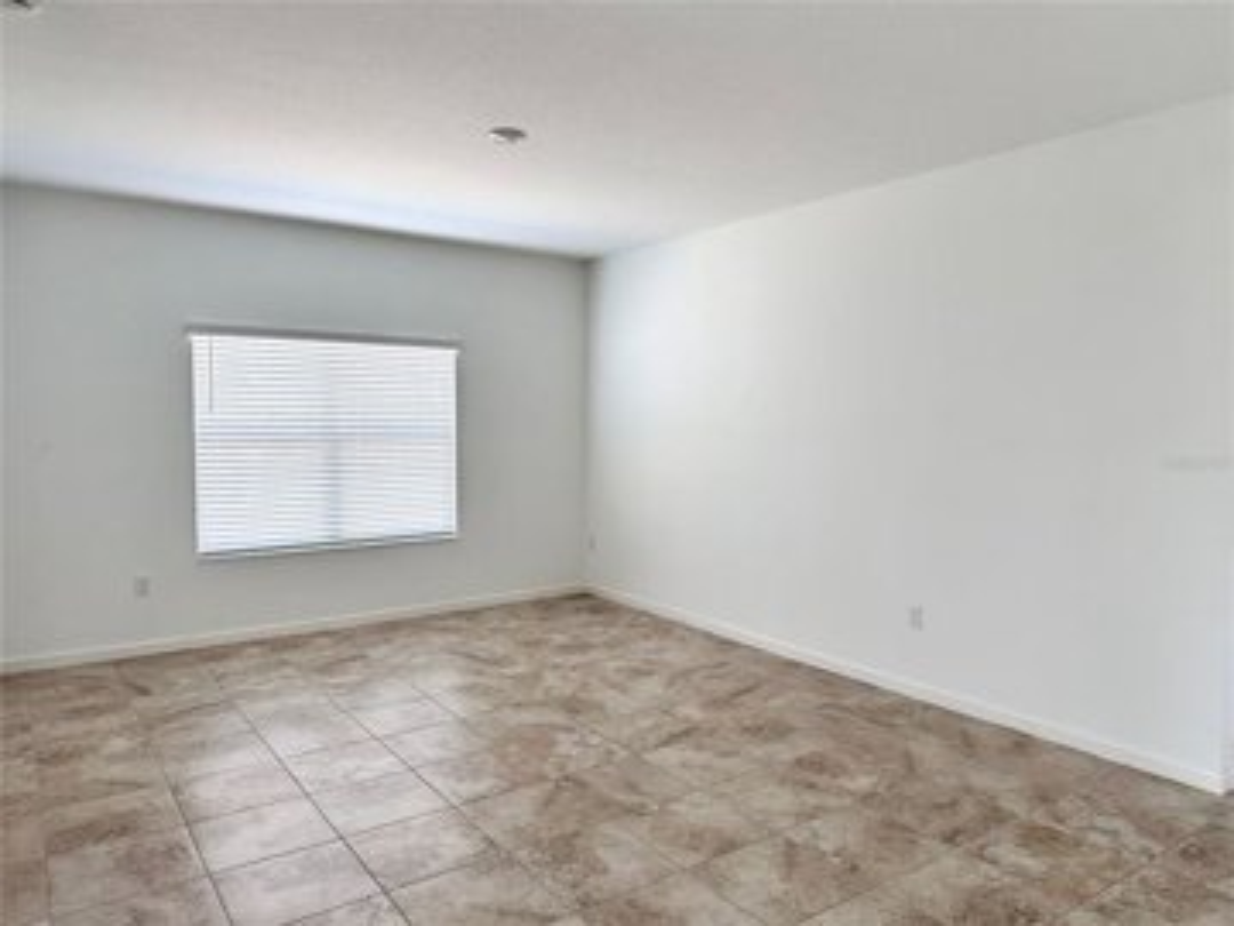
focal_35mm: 24
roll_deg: +0.5
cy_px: 463
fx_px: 856
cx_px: 617
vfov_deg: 56.8
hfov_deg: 71.6
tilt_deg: -2.9
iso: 160
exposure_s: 1/121
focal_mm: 6.86
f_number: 1.78
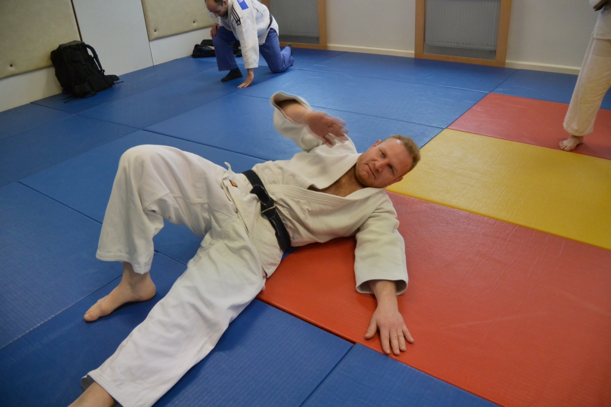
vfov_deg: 47.9
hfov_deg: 67.4
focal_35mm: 27
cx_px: 306
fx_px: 458
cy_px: 204
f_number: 4
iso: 1400
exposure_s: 1/250
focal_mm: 10
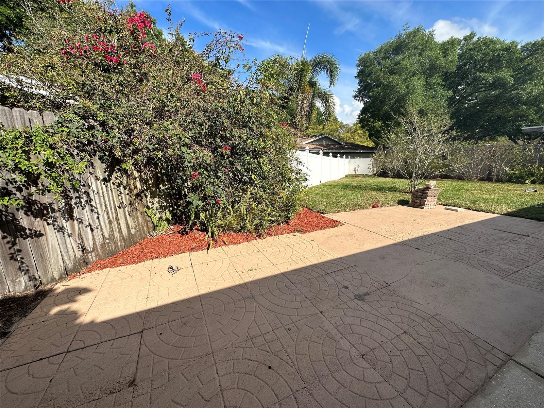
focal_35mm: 14
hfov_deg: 102.1
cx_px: 272
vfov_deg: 85.7
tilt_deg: -13.2
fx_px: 220
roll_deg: +0.5
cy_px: 204
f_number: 2.2
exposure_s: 1/1770
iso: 40
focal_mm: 2.22
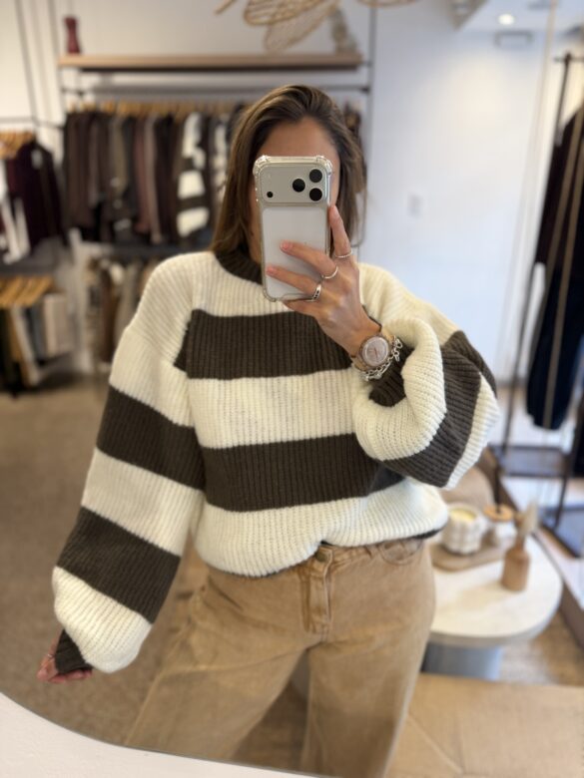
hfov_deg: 56.8
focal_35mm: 24
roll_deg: +0.4
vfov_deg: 71.6
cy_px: 389
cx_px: 292
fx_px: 540
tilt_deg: -18.0
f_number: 1.78
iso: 100
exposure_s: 1/100
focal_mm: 6.76
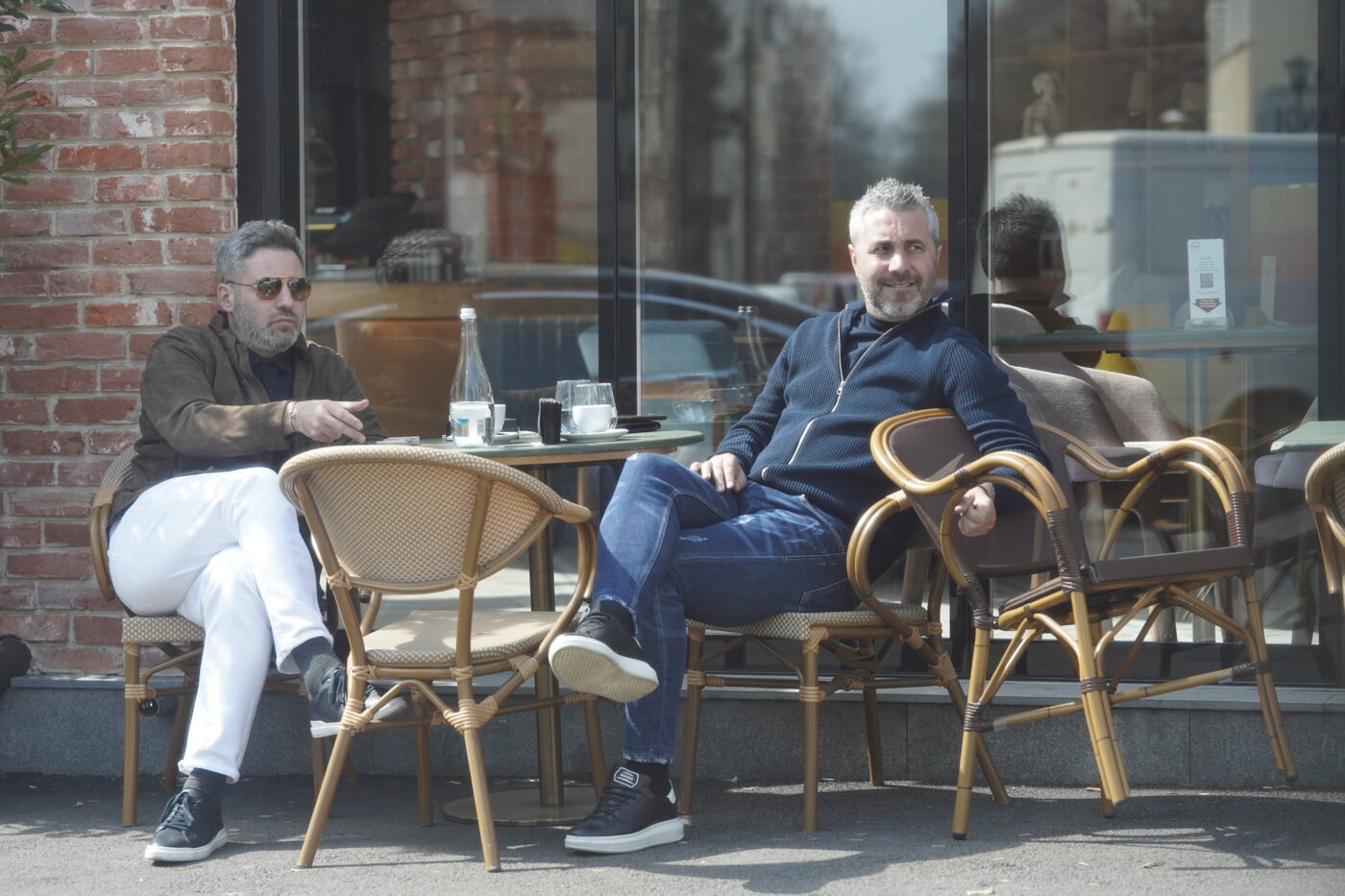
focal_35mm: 114
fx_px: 4258
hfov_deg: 17.9
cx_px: 672
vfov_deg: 12.0
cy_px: 448
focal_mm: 114
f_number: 4
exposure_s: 1/160
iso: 1250
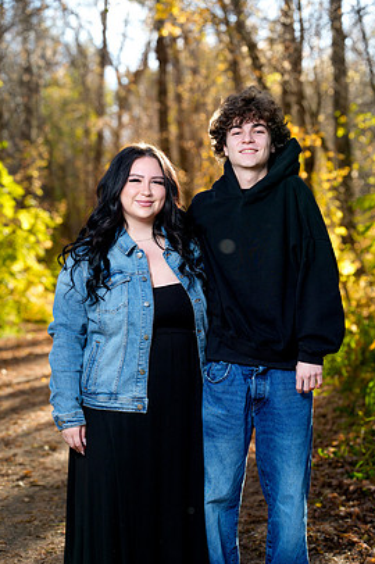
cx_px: 201
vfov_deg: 25.1
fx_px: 1268
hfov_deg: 16.8
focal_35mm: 81
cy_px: 295
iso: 400
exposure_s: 1/160
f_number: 3.2
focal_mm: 73
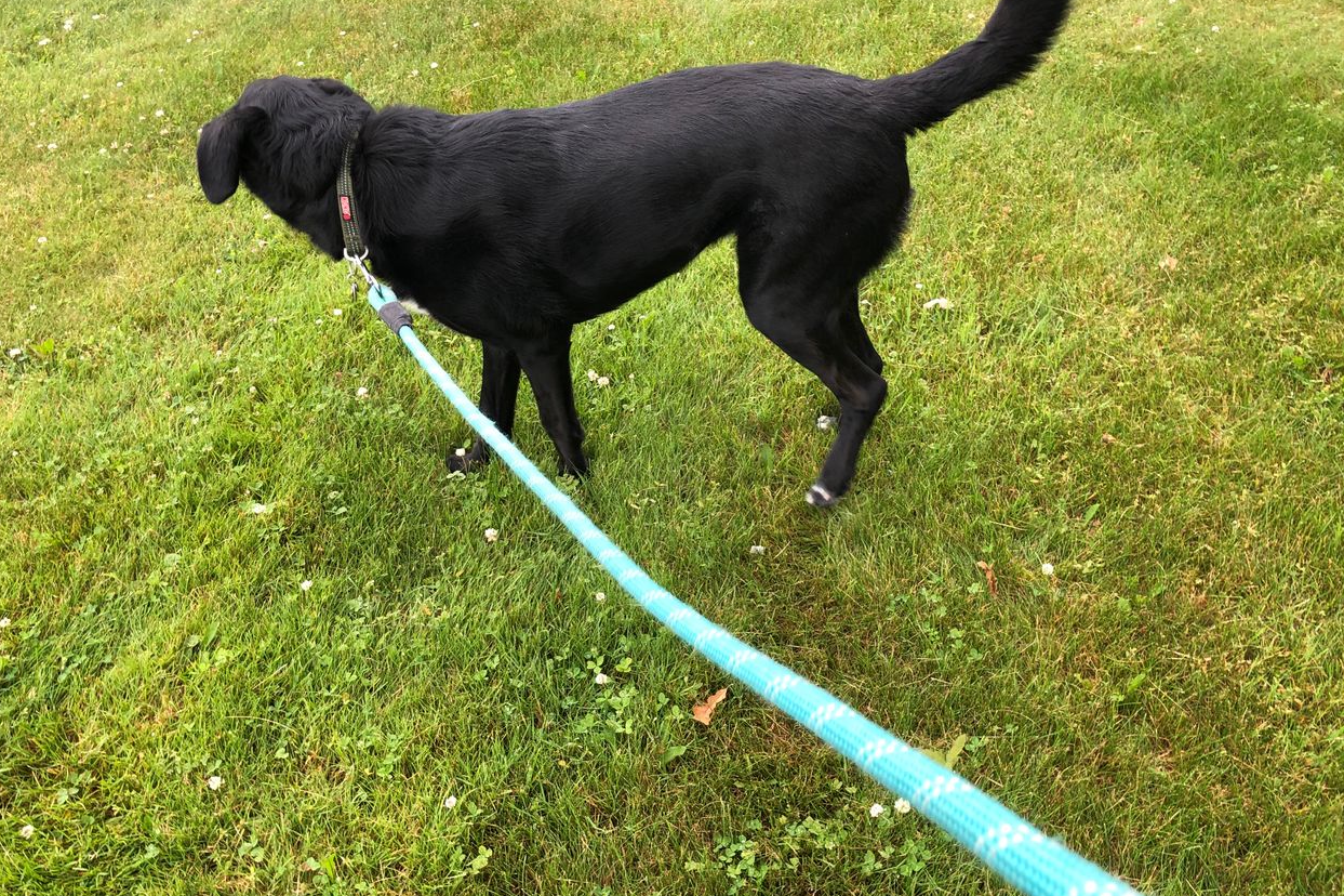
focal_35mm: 30
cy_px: 391
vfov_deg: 43.5
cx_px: 670
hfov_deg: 61.9
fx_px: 1120
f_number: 1.8
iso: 32
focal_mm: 4
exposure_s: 1/120
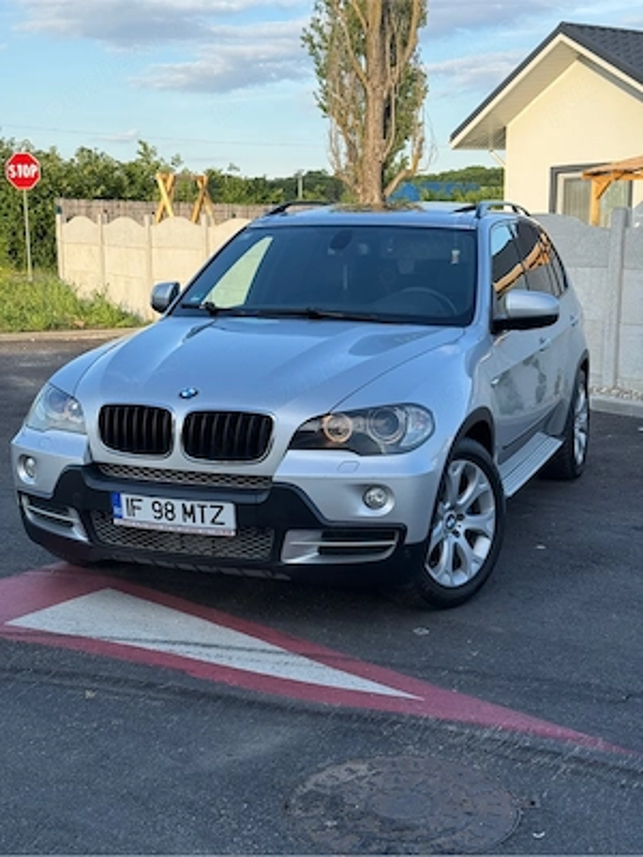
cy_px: 428
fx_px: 1189
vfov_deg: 39.7
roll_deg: +0.1
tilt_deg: -8.5
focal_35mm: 48
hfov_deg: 30.3
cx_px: 322
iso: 64
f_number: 1.78
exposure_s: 1/1222
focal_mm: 6.76
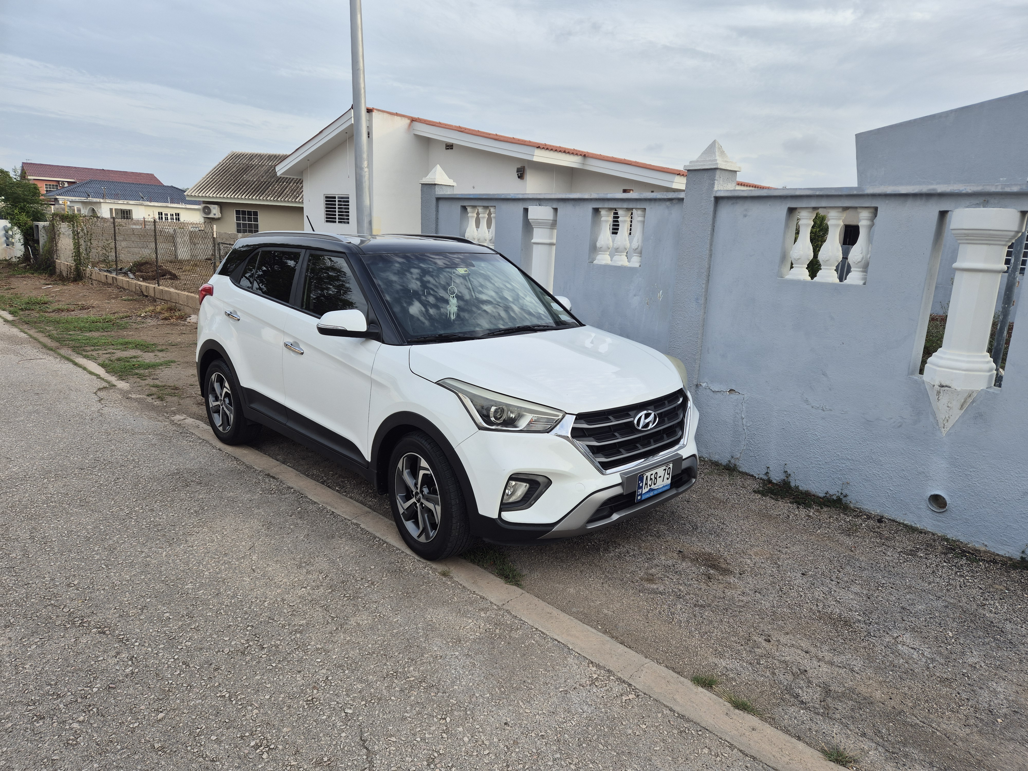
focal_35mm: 23
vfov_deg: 58.9
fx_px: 683
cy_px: 386
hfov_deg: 73.9
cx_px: 514
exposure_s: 1/308
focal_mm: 5.4
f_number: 1.8
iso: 25
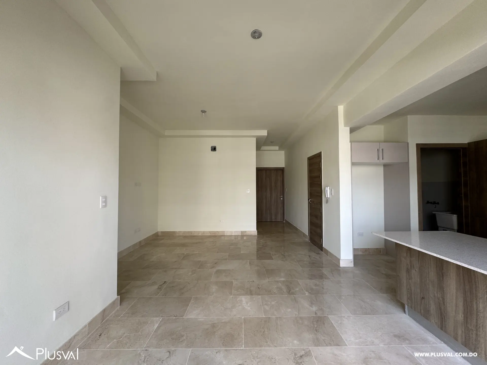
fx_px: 197
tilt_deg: +1.2
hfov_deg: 102.1
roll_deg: +0.6
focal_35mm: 14
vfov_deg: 85.7
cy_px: 182
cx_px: 244
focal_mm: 2.22
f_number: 2.2
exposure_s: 1/99
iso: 64
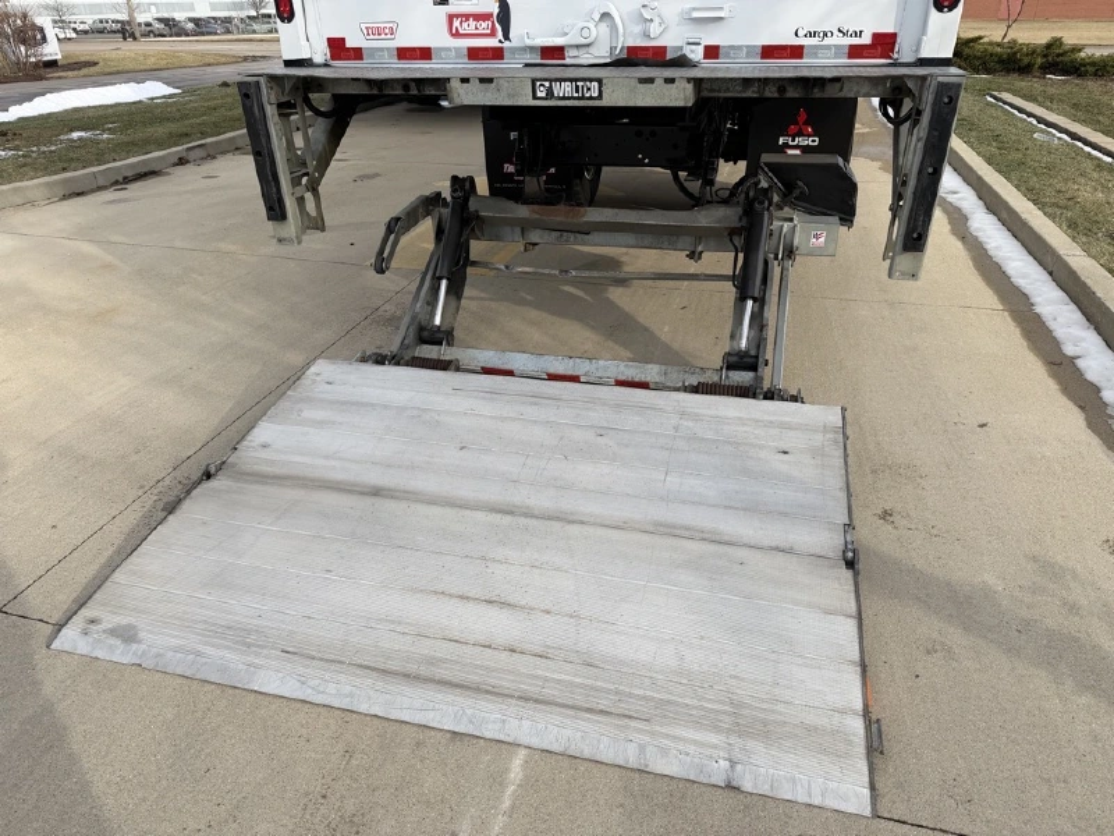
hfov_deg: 71.6
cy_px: 418
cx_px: 557
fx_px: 772
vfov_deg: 56.8
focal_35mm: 24
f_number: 1.78
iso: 80
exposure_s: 1/2232
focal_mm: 6.76
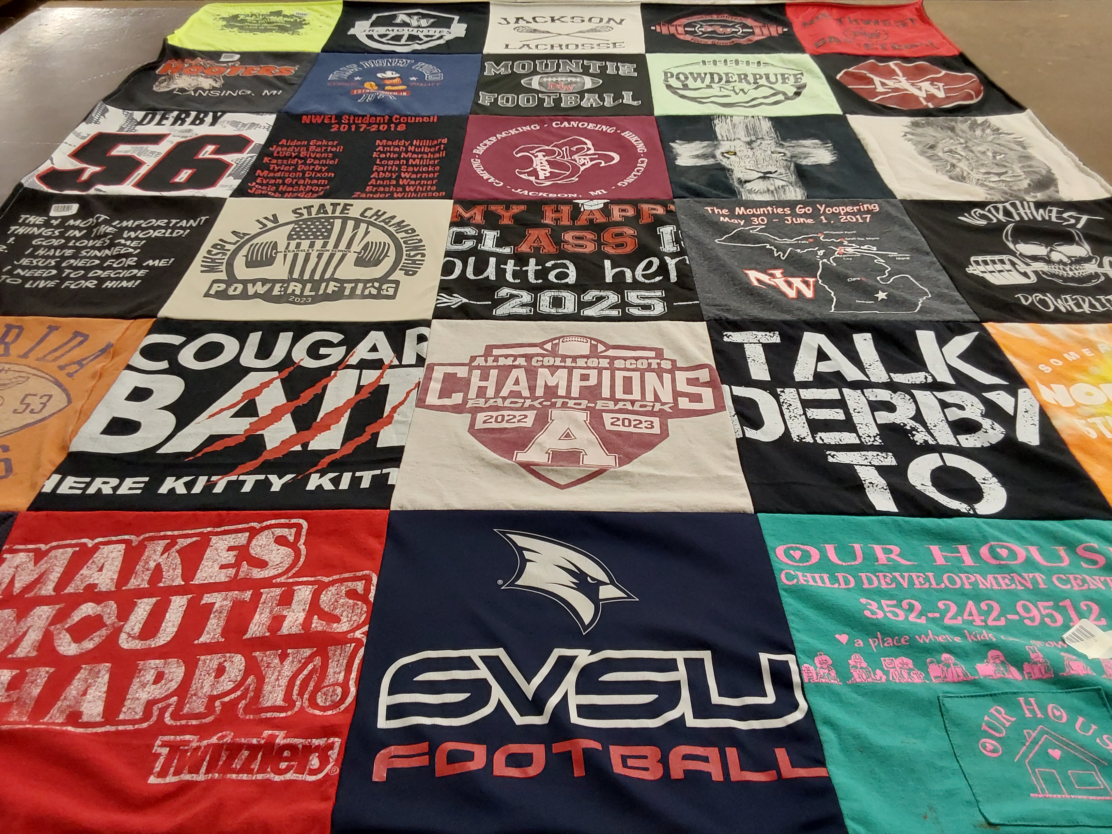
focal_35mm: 28
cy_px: 417
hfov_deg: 63.4
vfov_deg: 49.7
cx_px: 556
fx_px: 899
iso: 125
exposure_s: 1/60
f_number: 1.9
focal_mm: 2.91
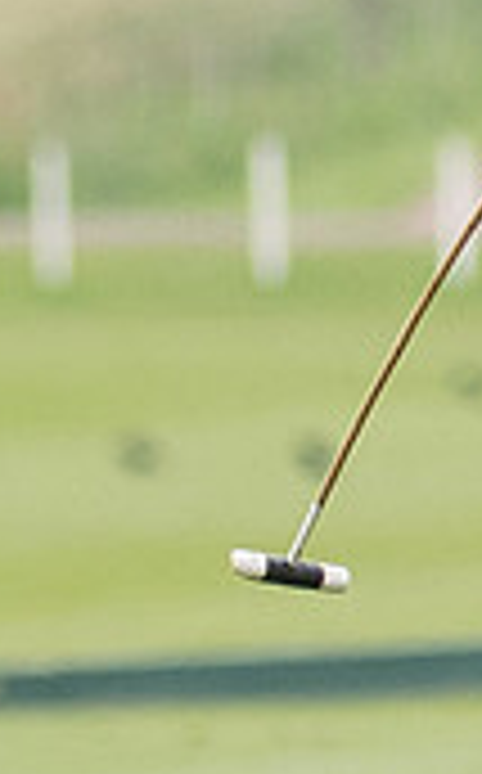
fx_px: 81338
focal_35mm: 3857
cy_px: 628
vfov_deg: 0.5
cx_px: 1367
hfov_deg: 0.3
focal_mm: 300
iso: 400
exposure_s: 1/2500
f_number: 2.8
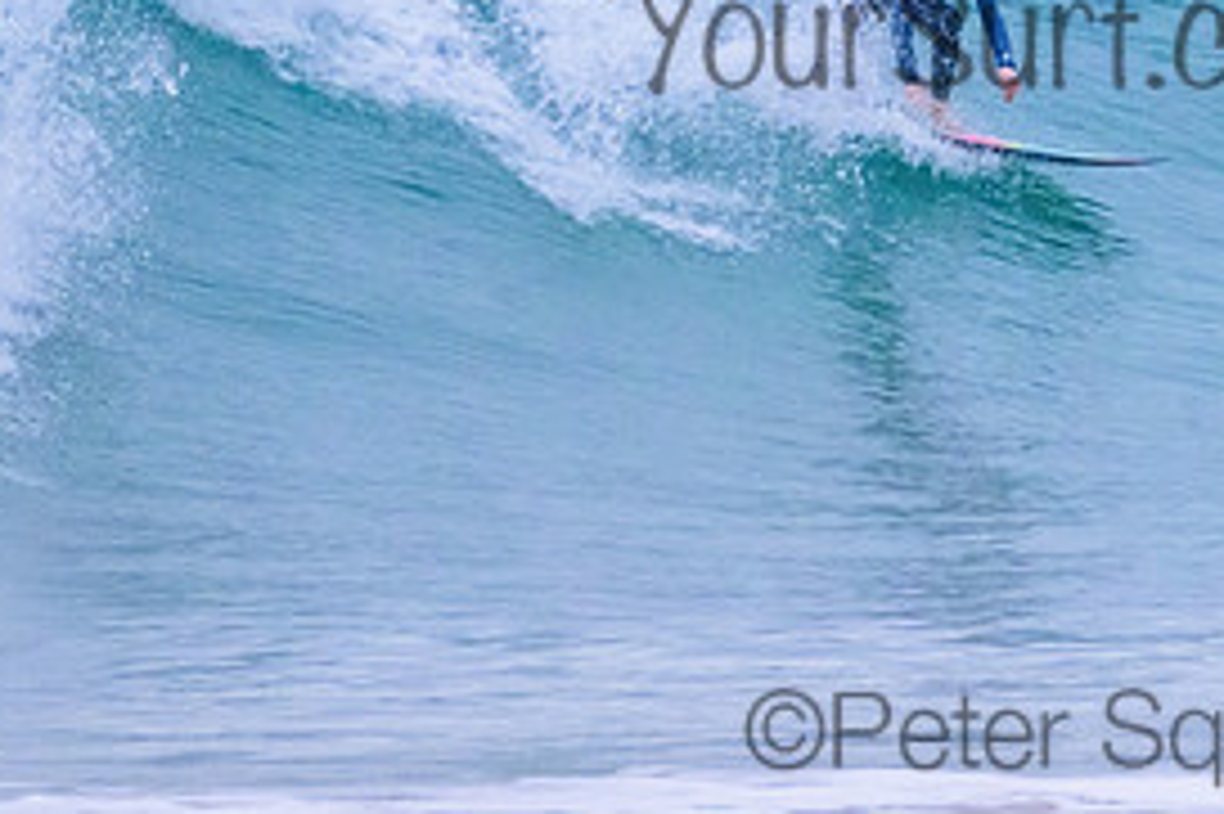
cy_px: -16
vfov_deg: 0.8
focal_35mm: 1709
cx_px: 1094
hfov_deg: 1.2
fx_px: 58069
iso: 12800
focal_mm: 800
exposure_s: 1/320
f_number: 11
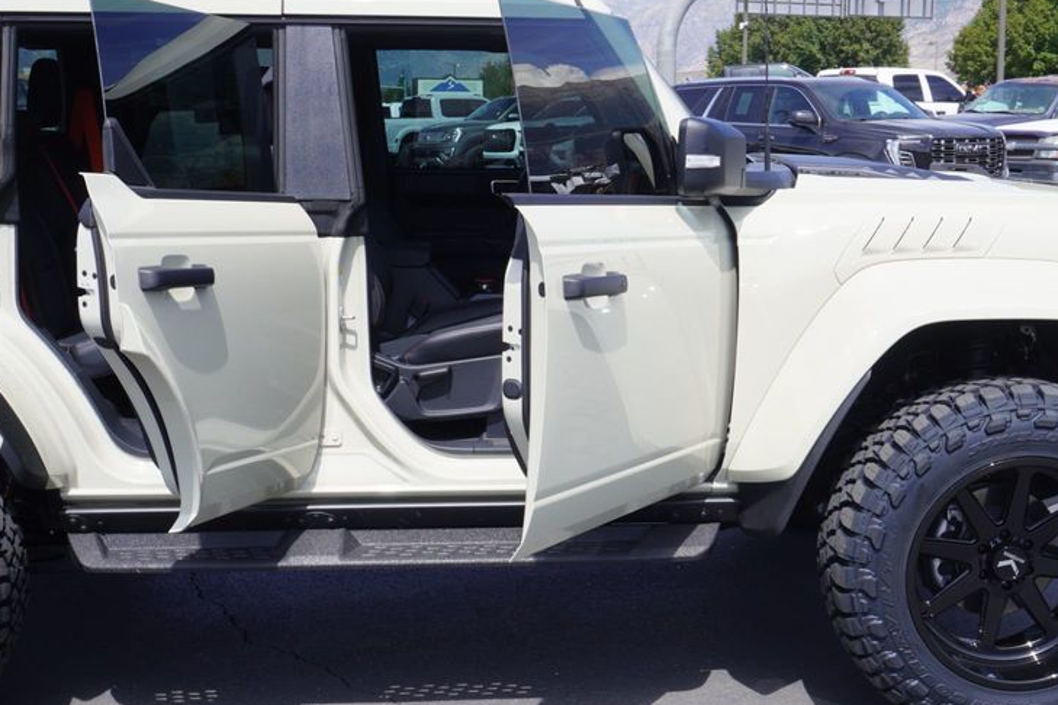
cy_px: 360
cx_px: 560
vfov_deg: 25.7
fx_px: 1549
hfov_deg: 37.7
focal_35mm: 53
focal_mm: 25
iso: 100
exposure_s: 1/125
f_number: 9
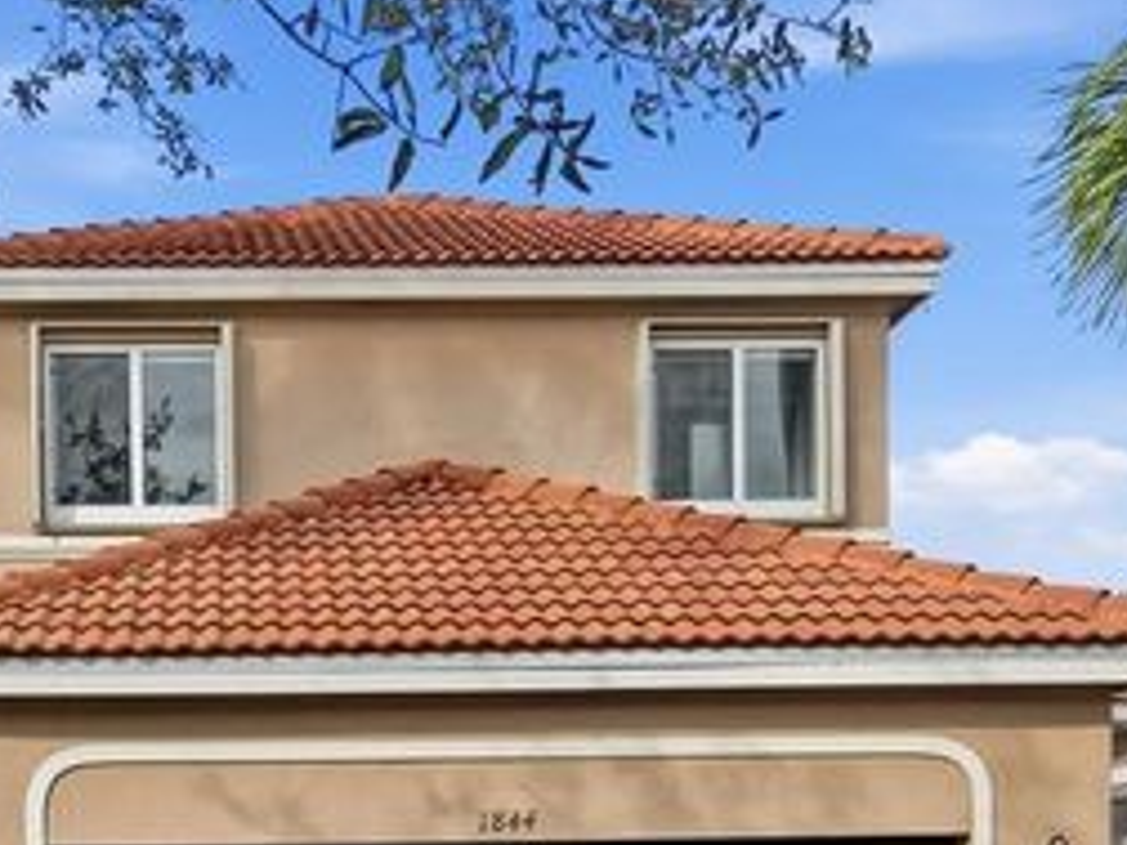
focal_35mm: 61
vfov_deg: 22.5
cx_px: 228
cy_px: 957
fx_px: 1986
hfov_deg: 30.9
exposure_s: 1/640
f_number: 1.8
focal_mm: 8.7
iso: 190
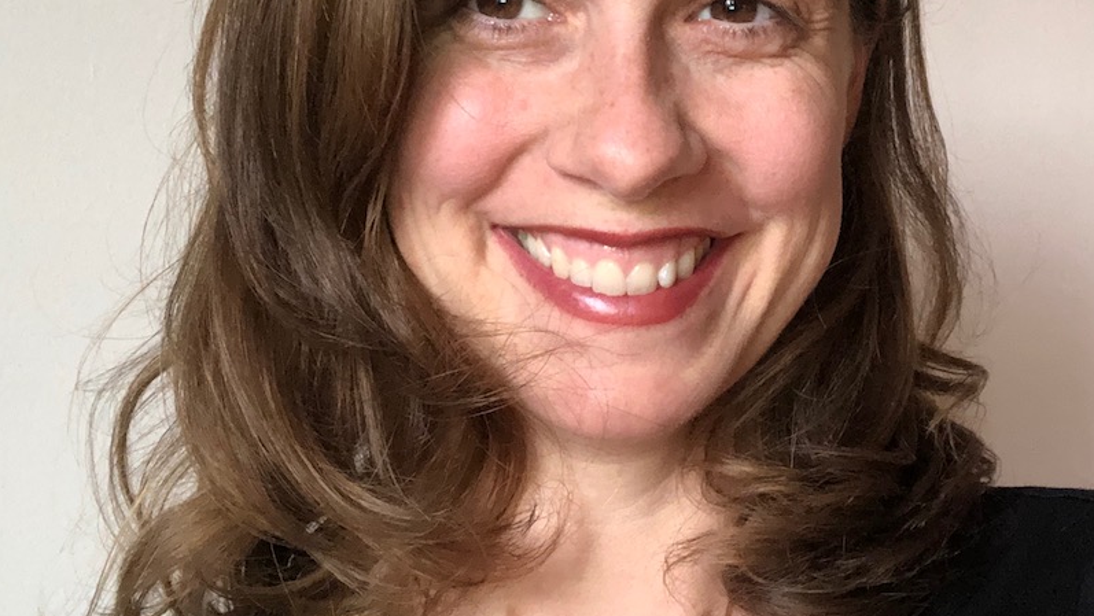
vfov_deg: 21.4
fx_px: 1625
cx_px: 733
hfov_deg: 36.8
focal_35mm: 56
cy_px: 188
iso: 125
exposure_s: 1/60
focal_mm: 2.87
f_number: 2.2
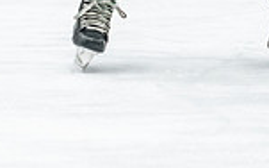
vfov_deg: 2.1
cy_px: -208
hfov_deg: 3.3
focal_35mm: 636
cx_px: 206
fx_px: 4657
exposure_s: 1/800
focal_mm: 122
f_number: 2.8
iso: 4000
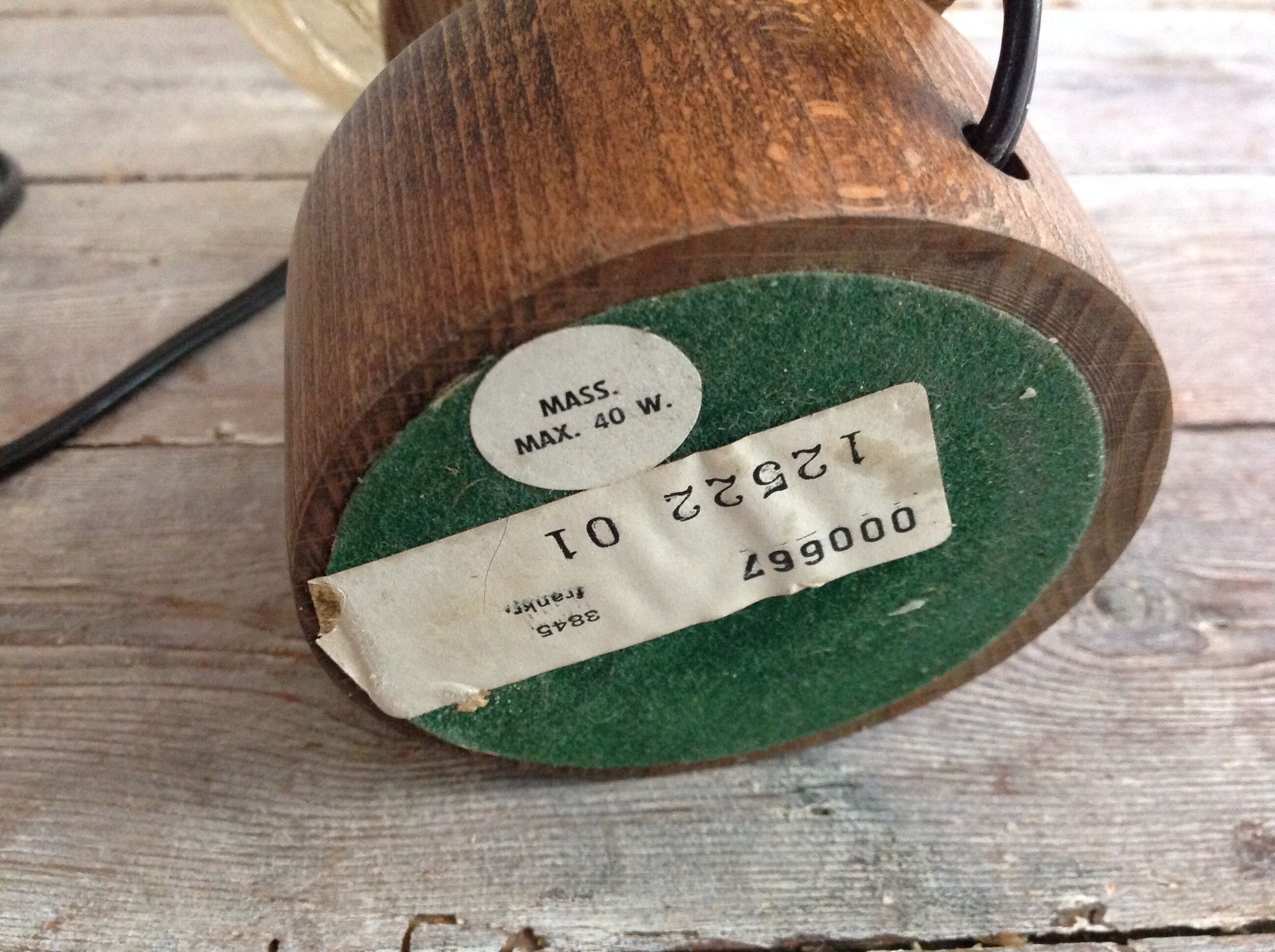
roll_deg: -1.3
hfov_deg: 52.7
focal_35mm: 35
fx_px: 1287
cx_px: 638
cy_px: 476
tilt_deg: -40.8
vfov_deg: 40.6
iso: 400
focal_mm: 4.28
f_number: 2.4
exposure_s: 1/15
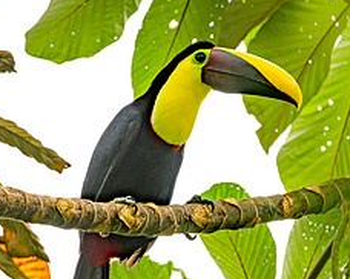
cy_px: 175
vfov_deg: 1.1
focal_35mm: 1393
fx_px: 14417
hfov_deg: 1.4
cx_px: 207
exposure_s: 1/400
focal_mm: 500
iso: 110
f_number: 5.6
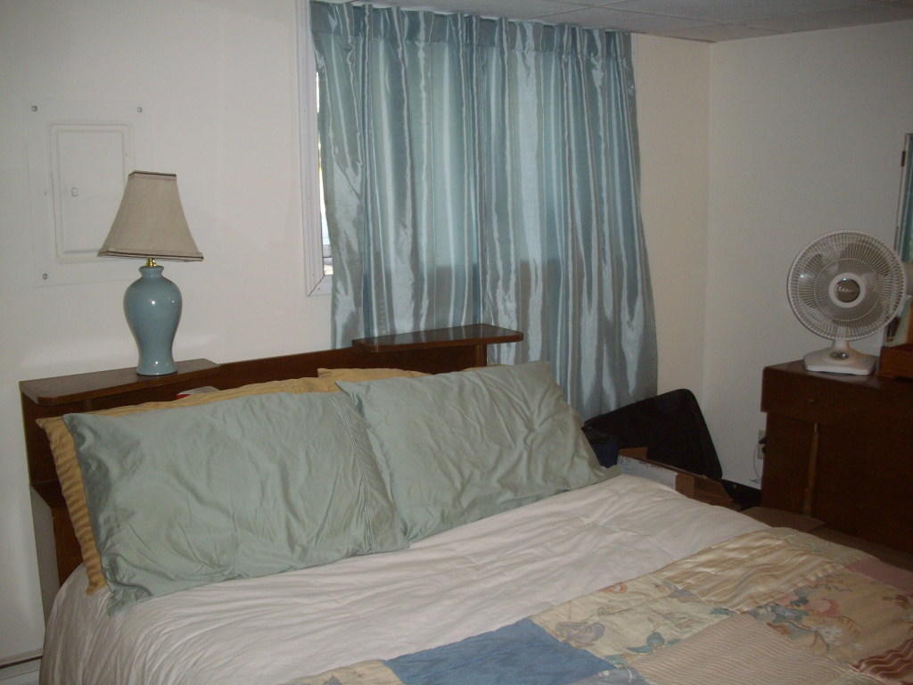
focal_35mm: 37
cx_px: 456
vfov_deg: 38.7
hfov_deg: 50.1
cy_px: 342
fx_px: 976
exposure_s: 1/50
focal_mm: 6.2
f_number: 2.8
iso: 160
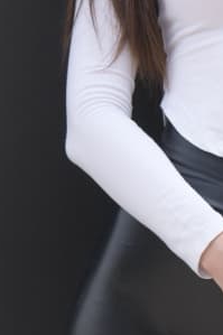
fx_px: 6837
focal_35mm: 735
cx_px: 282
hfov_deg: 1.9
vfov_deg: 2.8
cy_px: 344
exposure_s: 1/1250
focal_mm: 122
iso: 280
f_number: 4
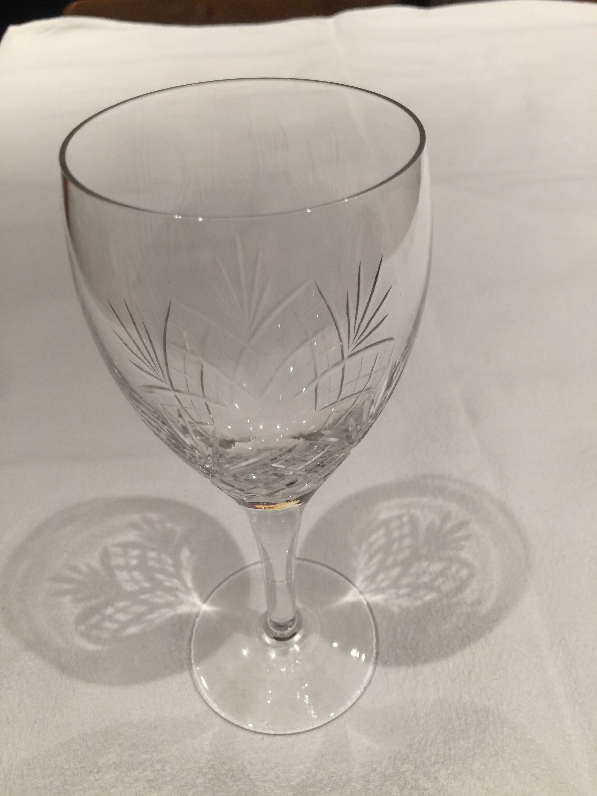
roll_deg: +4.0
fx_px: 667
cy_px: 398
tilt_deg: -41.5
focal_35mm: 29
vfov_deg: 61.7
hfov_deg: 48.2
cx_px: 298
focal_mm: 4.15
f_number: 2.2
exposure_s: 1/33
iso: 40
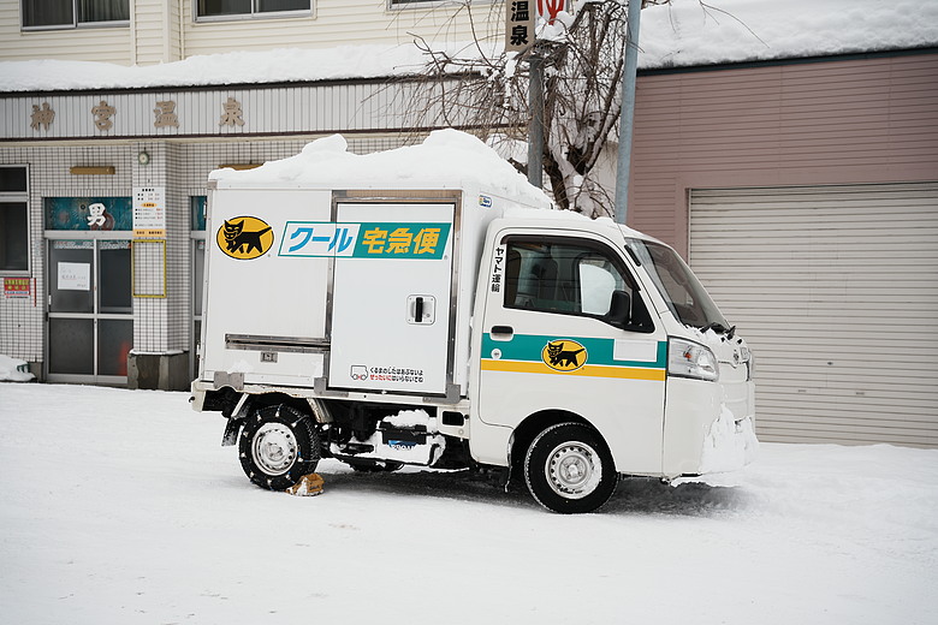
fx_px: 1399
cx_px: 469
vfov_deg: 25.2
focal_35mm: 54
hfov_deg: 37.1
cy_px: 312
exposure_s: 1/2000
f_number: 2.8
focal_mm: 53.7
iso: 125
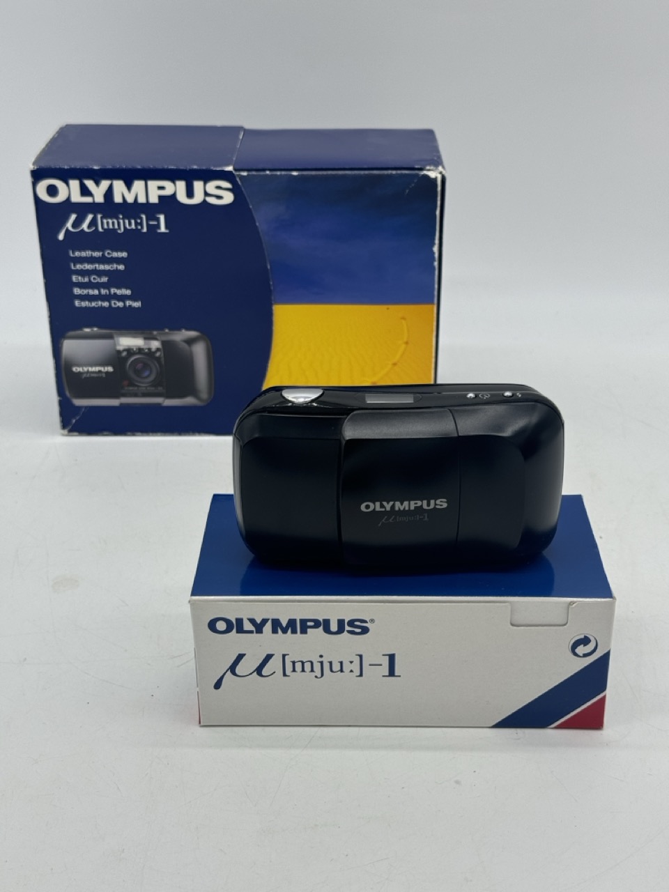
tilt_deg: -26.5
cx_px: 334
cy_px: 446
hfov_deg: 30.3
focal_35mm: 48
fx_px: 1237
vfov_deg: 39.7
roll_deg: +0.8
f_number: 1.78
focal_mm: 6.76
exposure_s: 1/467
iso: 64
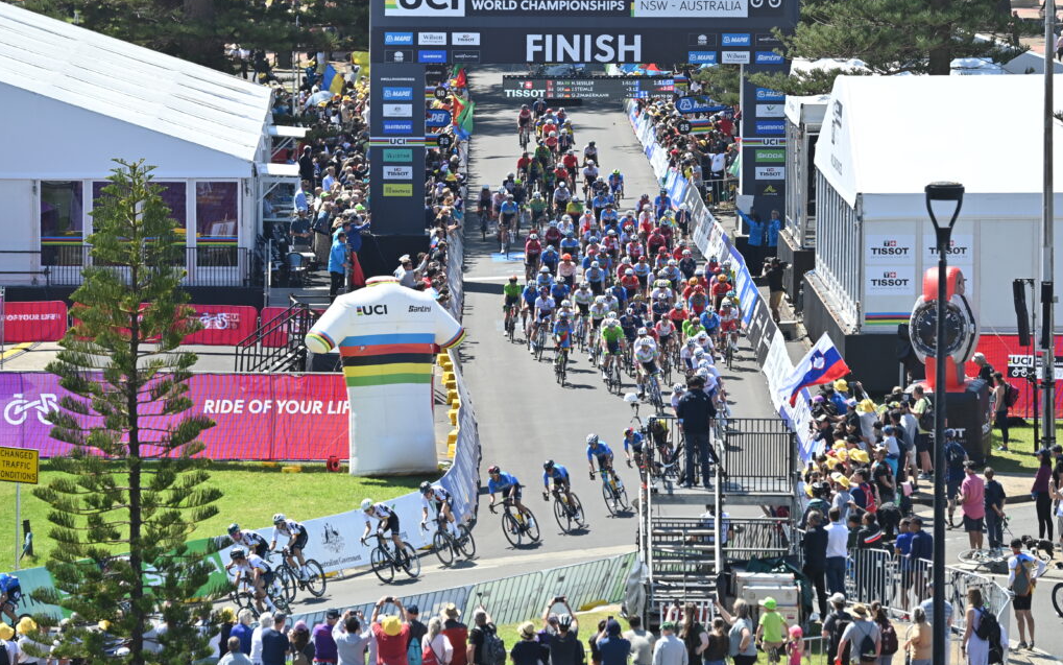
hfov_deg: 8.2
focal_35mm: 256
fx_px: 7417
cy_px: 324
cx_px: 530
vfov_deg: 5.1
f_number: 8
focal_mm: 250
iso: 640
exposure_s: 1/1600
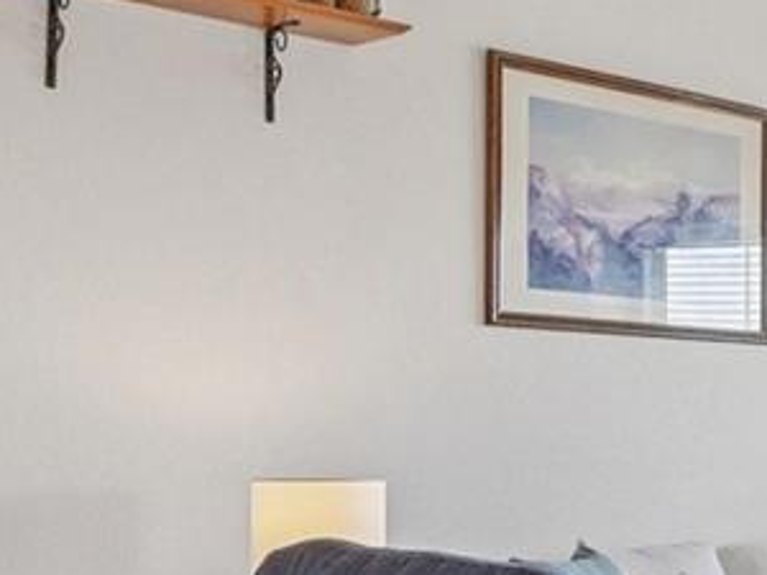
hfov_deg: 22.4
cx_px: 1020
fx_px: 1706
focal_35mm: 77
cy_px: 478
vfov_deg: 18.9
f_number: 8
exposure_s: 1/30
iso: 250
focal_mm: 10
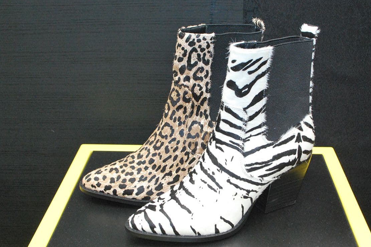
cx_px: 200
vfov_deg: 34.2
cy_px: 126
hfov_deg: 49.5
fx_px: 402
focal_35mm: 39
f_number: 5.6
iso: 1600
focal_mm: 24
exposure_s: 1/125
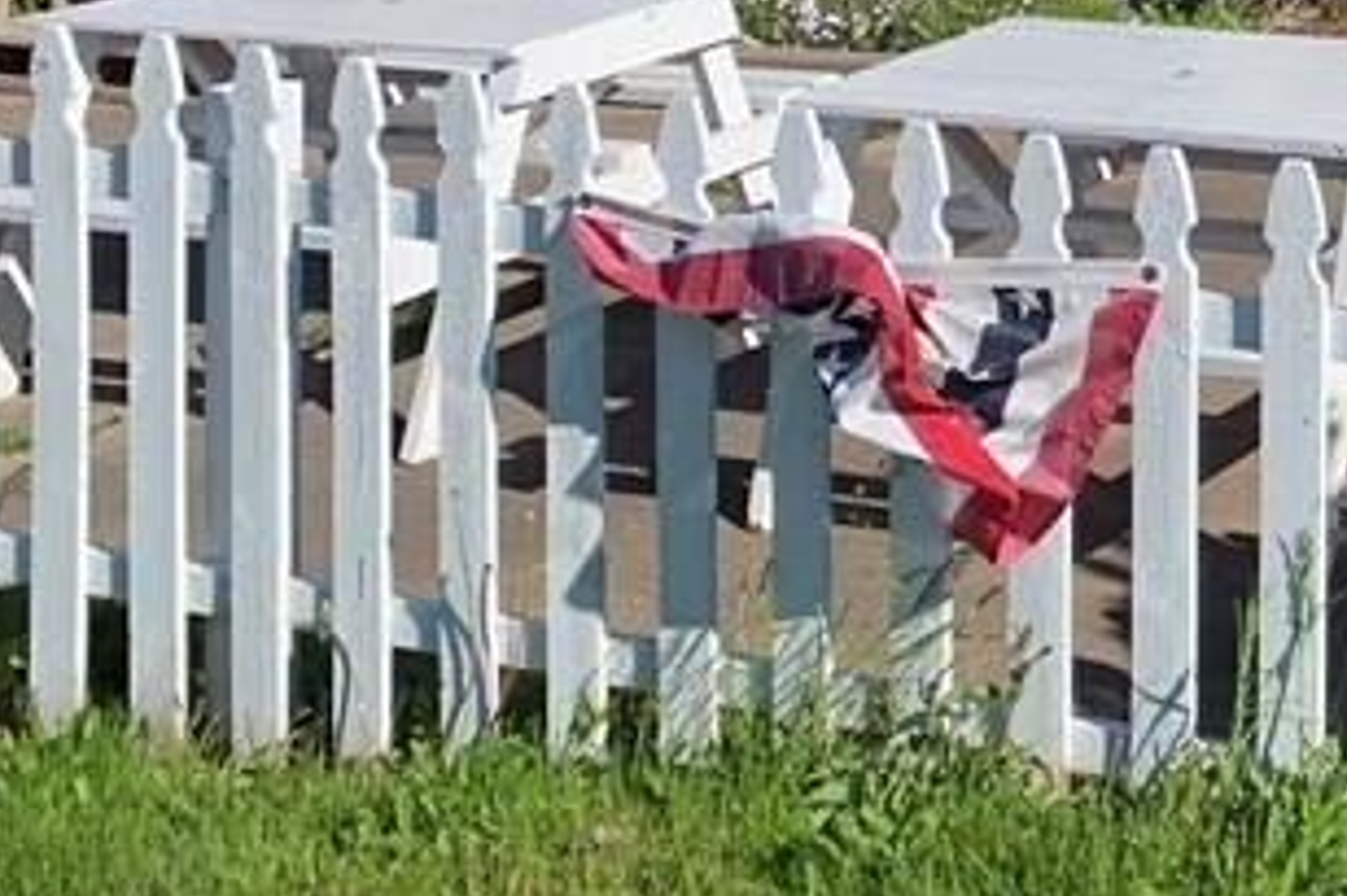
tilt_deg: -1.8
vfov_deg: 13.9
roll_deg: -0.7
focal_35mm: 90
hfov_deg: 20.2
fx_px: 3366
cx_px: 1863
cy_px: -590
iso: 25
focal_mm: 4.25
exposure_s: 1/2033
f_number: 1.8
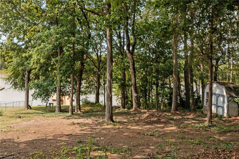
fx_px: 186
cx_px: 120
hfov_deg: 65.5
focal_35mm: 28
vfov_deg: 46.3
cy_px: 80
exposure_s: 1/240
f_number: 5
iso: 100
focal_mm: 10.26
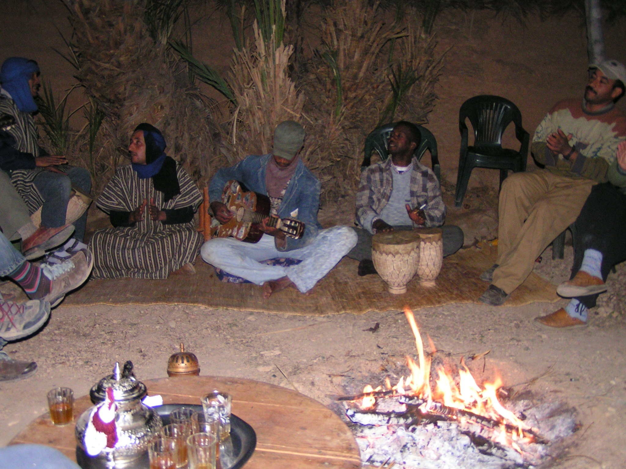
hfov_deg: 49.0
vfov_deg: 37.7
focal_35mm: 38
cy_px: 234
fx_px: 687
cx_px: 313
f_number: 2.8
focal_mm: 5.8
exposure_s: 1/40
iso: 200
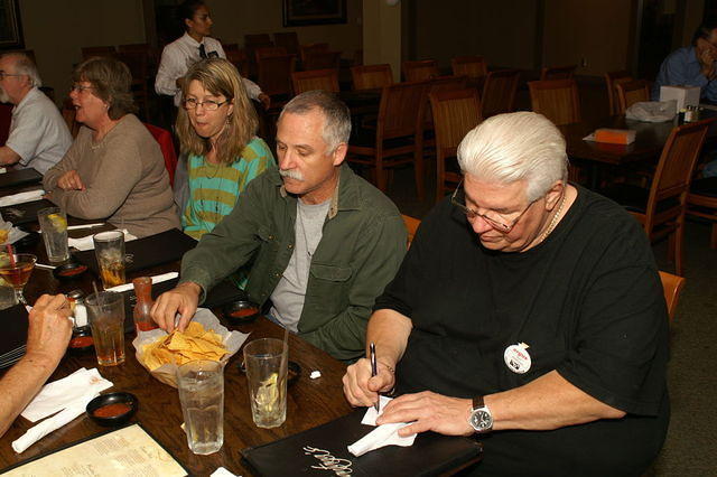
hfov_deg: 53.2
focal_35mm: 36
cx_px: 358
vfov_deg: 36.8
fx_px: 717
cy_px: 238
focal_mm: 24
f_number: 5.6
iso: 100
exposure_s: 1/60
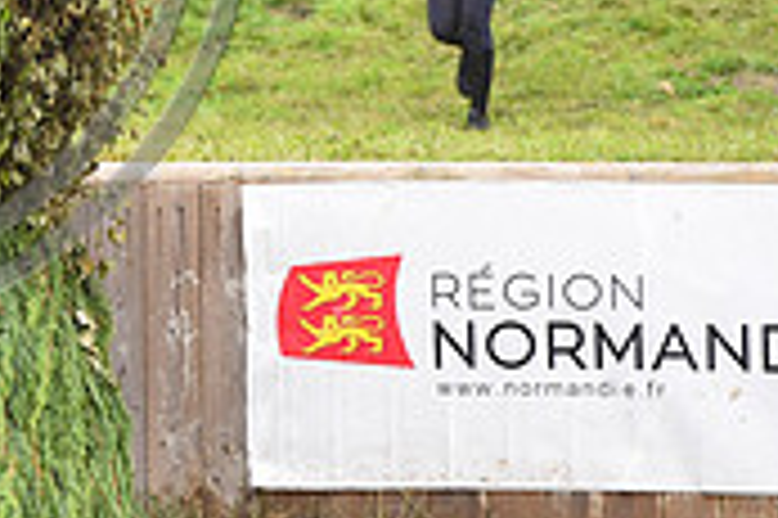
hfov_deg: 3.1
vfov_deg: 2.0
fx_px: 14487
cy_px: -185
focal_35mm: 671
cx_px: -261
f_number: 5
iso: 900
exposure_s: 1/800
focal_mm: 200
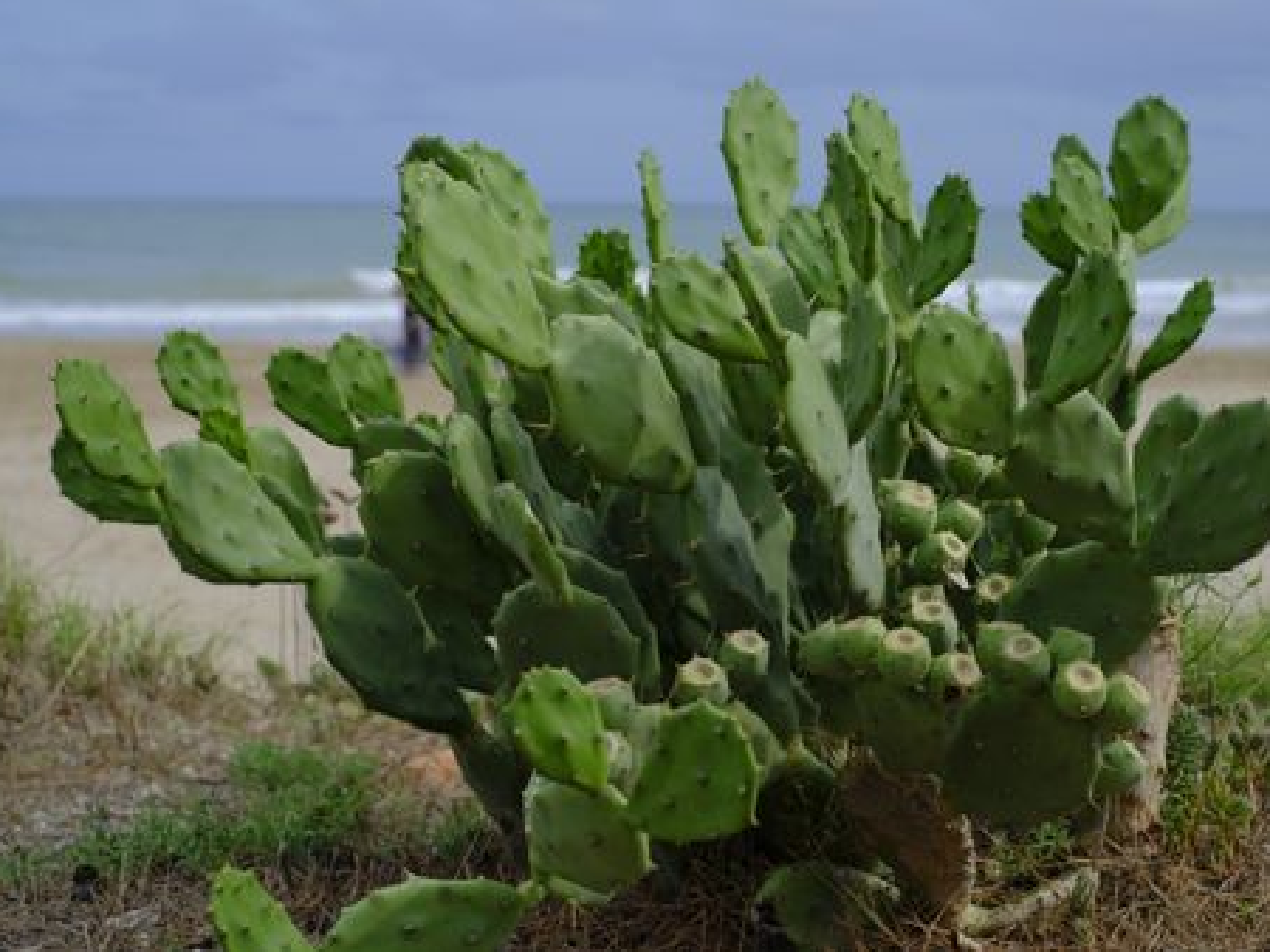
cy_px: 479
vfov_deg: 25.2
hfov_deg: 33.2
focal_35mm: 58
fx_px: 2127
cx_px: 697
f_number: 5
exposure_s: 1/1000
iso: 320
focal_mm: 35
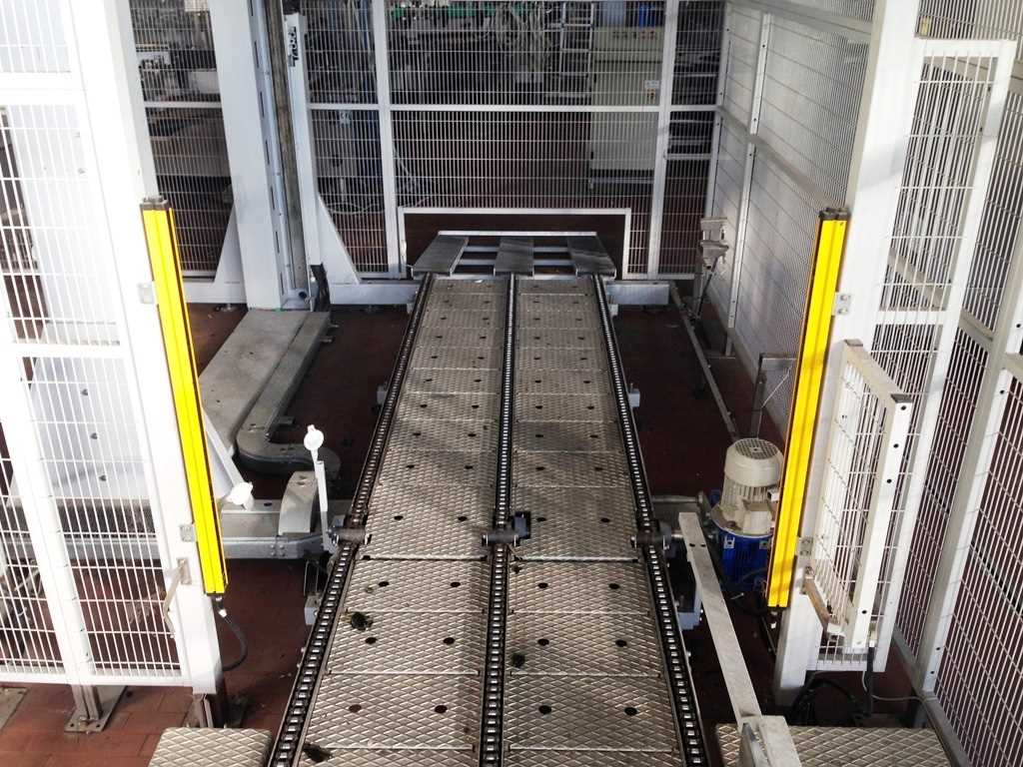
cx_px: 512
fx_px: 975
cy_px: 384
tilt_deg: -25.8
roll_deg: +0.5
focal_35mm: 33
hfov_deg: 55.4
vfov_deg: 42.9
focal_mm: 4.12
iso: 50
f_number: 2.4
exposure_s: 1/30
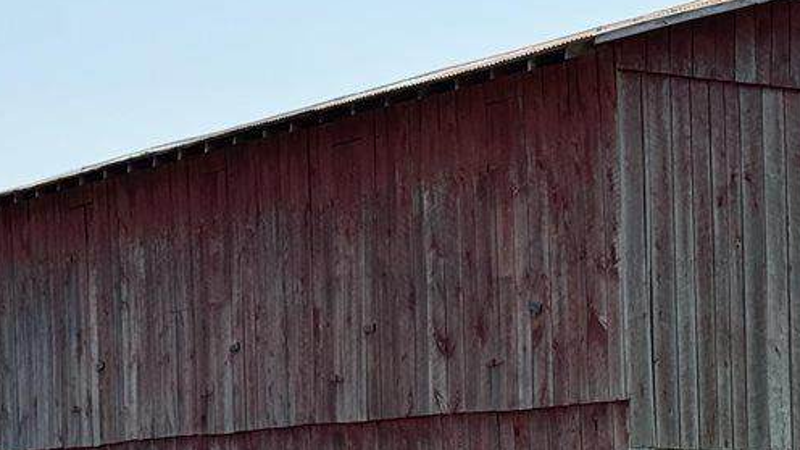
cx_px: 637
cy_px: 508
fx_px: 2864
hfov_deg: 15.8
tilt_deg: -0.4
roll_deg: +0.5
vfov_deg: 8.9
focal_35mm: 135
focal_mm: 6.76
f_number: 1.78
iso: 64
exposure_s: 1/2045
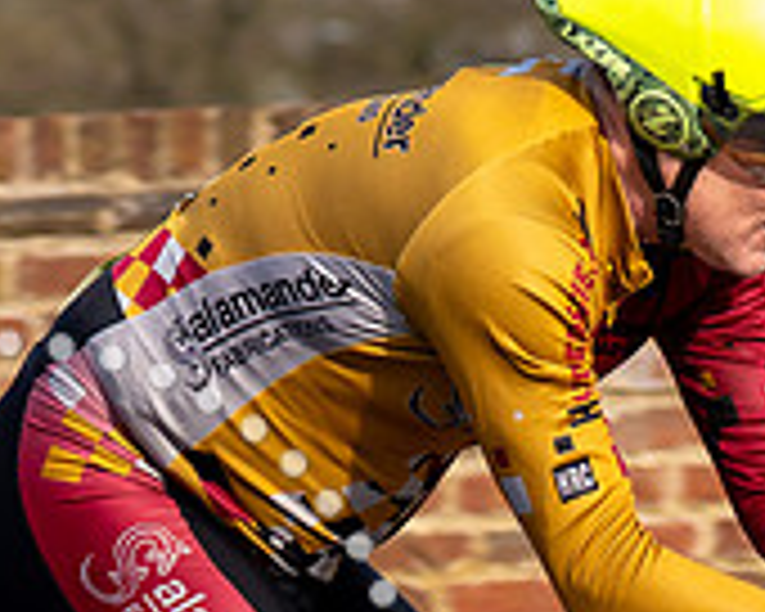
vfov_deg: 3.4
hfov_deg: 4.2
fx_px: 10392
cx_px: 536
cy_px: 354
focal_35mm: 459
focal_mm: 74
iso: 100
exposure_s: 1/800
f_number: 3.5
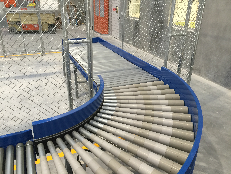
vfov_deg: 48.2
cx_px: 116
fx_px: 194
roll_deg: -0.7
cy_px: 87
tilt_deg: -24.6
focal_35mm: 29
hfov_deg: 61.7
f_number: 2.2
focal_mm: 4.15
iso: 50
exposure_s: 1/17
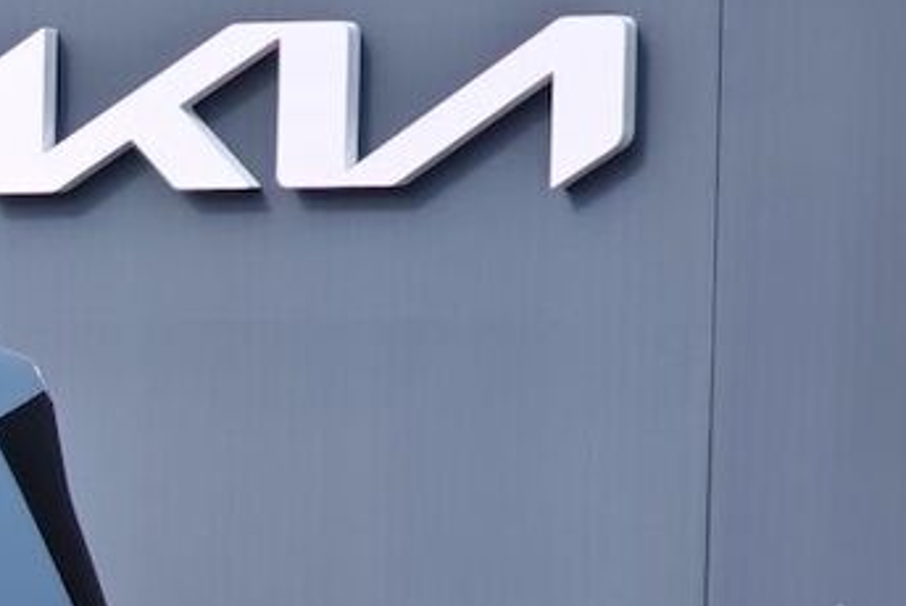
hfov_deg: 4.9
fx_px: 10226
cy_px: 1252
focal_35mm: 406
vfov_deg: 3.4
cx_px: -1612
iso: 50
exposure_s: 1/633
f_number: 1.8
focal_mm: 11.5
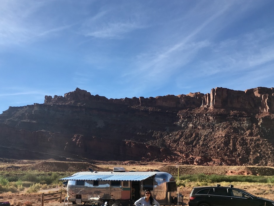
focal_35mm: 40
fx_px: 317
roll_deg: -0.2
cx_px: 125
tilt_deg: +8.4
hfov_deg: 46.7
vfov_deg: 35.8
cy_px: 125
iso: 25
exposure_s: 1/1748
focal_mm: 4.15
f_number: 2.2
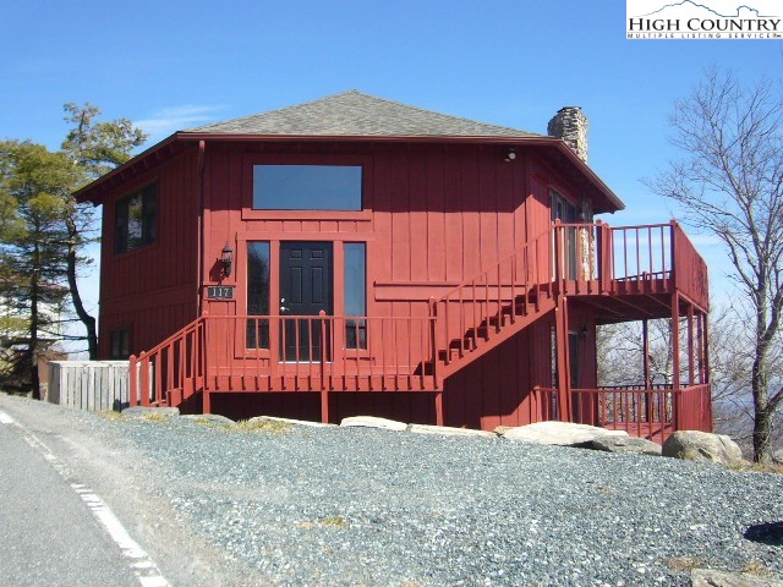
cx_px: 392
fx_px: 882
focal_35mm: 39
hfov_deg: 47.9
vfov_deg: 36.8
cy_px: 294
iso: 80
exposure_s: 1/320
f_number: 5.6
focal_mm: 4.6
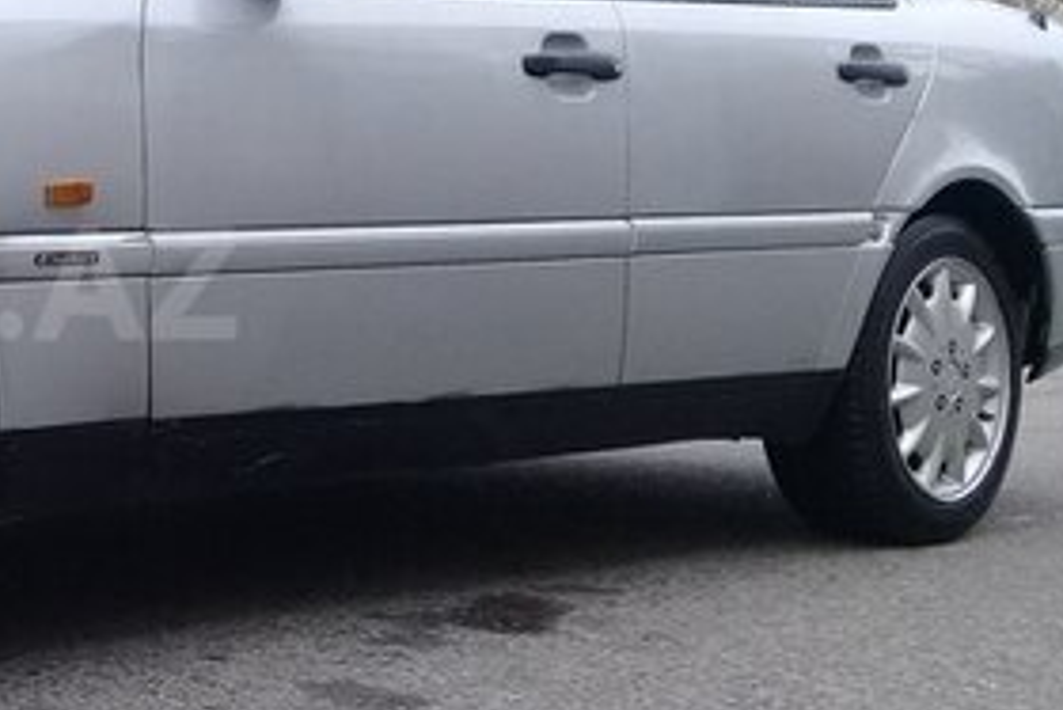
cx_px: -152
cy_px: 283
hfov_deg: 24.5
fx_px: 2245
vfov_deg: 18.0
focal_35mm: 76
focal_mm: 3.3
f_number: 2.2
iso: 50
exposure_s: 1/245
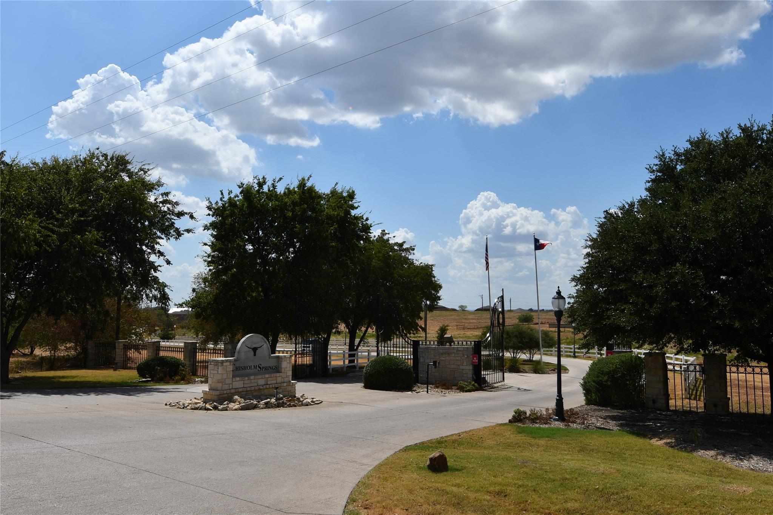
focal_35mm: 28
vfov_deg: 46.4
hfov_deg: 65.5
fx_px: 601
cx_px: 386
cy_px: 258
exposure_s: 1/500
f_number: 11
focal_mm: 14
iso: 125
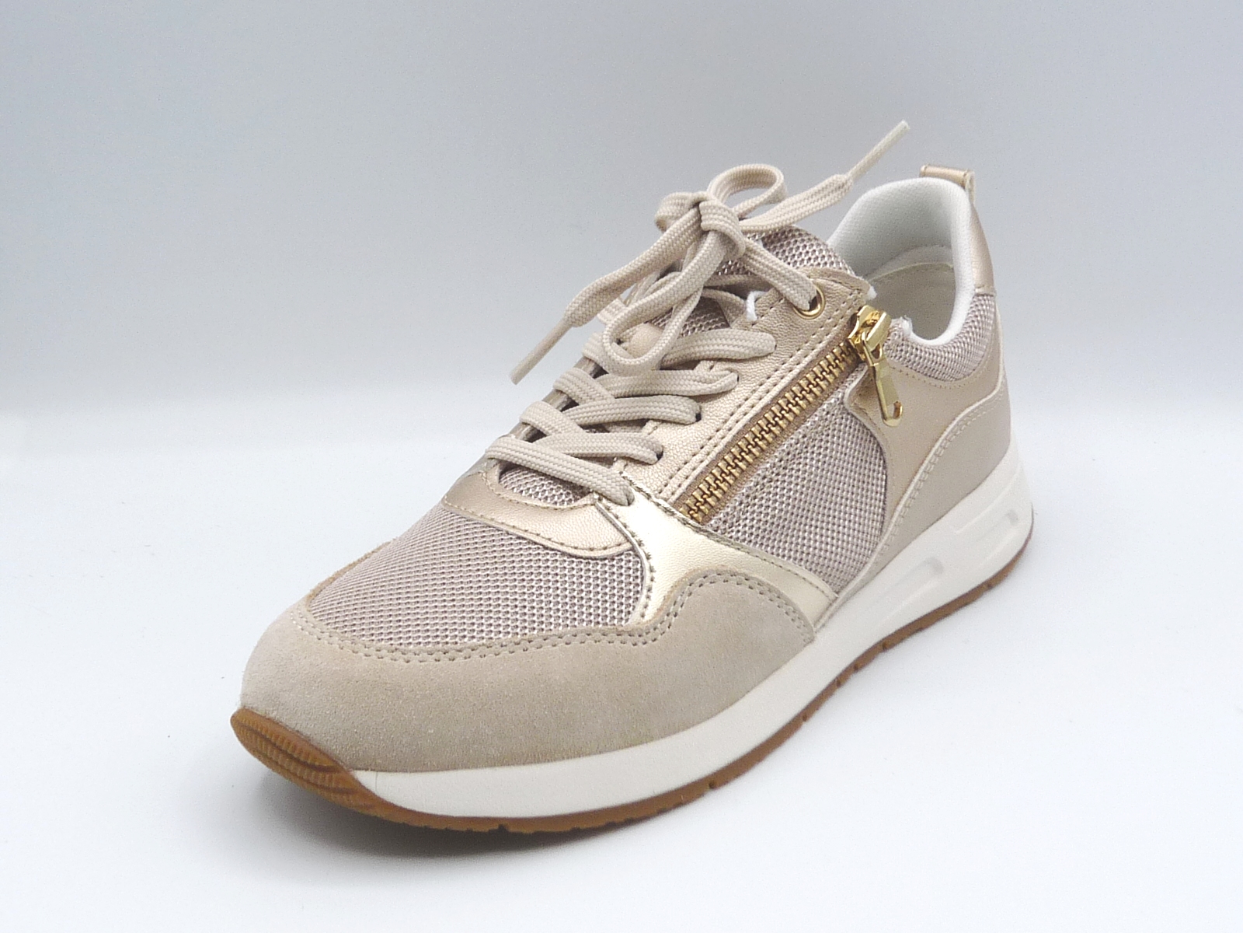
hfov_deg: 38.9
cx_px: 622
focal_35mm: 49
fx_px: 1760
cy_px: 466
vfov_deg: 29.7
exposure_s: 1/250
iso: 100
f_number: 5
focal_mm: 4.8
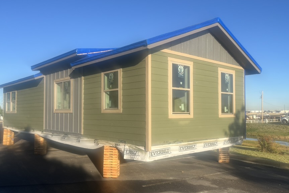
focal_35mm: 32
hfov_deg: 58.7
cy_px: 105
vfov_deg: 41.1
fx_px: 257
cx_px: 145
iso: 50
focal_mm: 5.1
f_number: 1.6
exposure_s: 1/2571
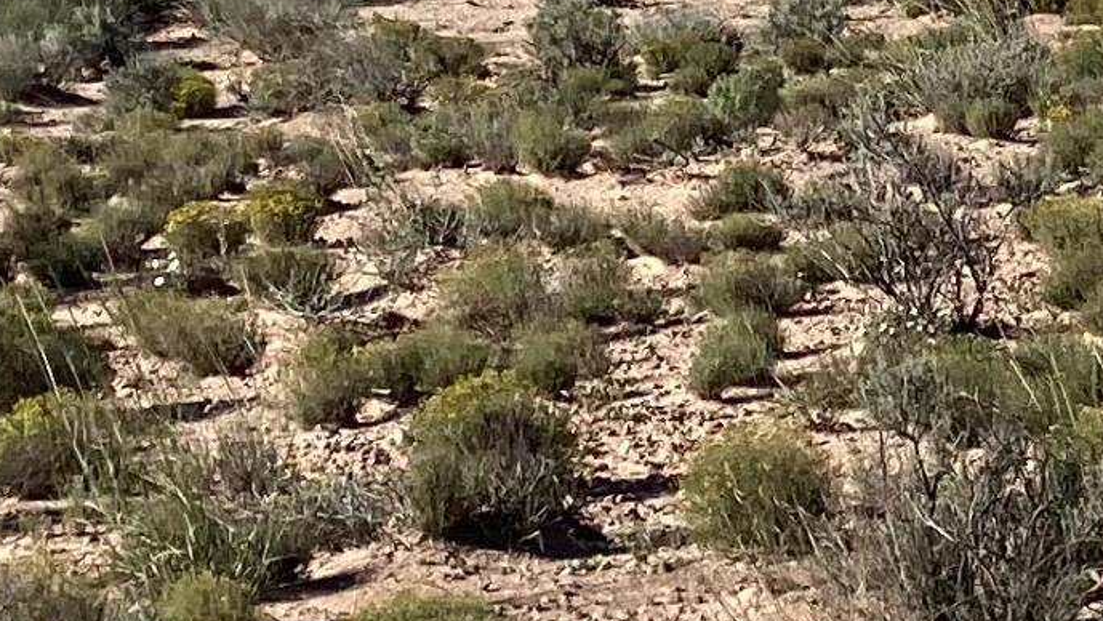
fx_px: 4300
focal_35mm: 147
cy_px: 59
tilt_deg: -7.7
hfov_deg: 13.7
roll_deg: +1.9
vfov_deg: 8.2
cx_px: 1647
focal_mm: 3.3
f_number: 2.4
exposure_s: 1/1567
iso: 25
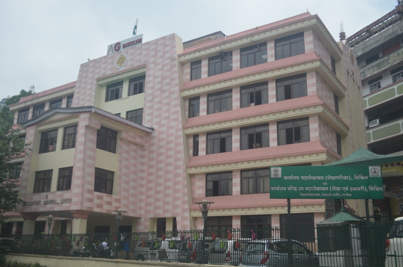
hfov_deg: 53.2
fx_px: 402
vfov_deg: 36.7
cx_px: 202
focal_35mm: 36
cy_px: 134
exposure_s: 1/2000
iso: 200
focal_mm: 24
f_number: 4
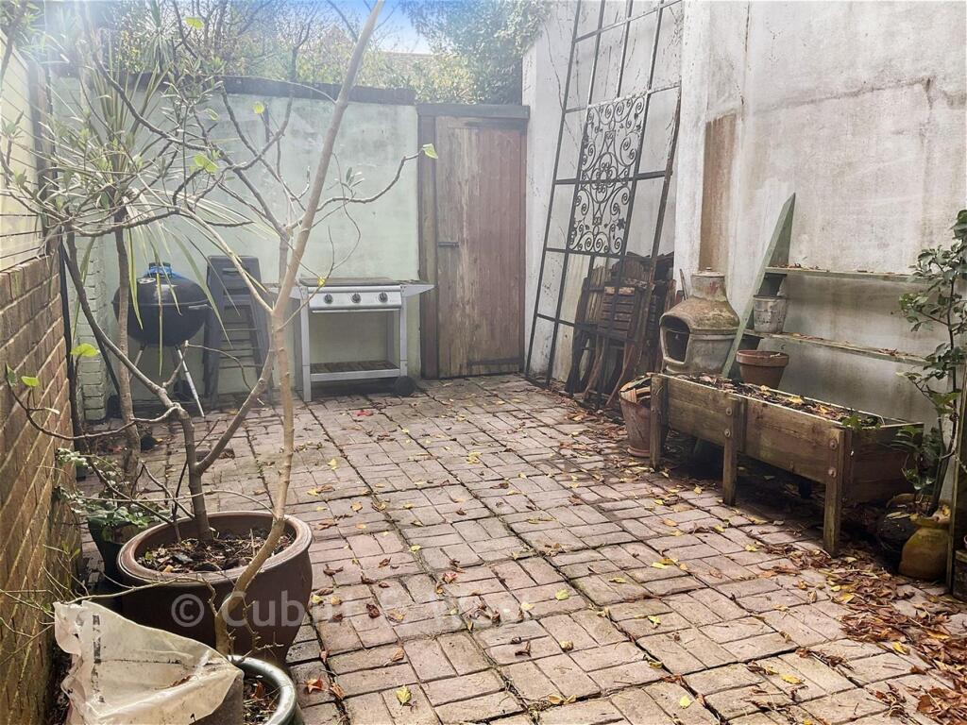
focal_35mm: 29
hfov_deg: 61.7
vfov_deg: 48.2
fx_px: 810
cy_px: 362
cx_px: 484
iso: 16
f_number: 1.8
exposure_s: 1/200
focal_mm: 3
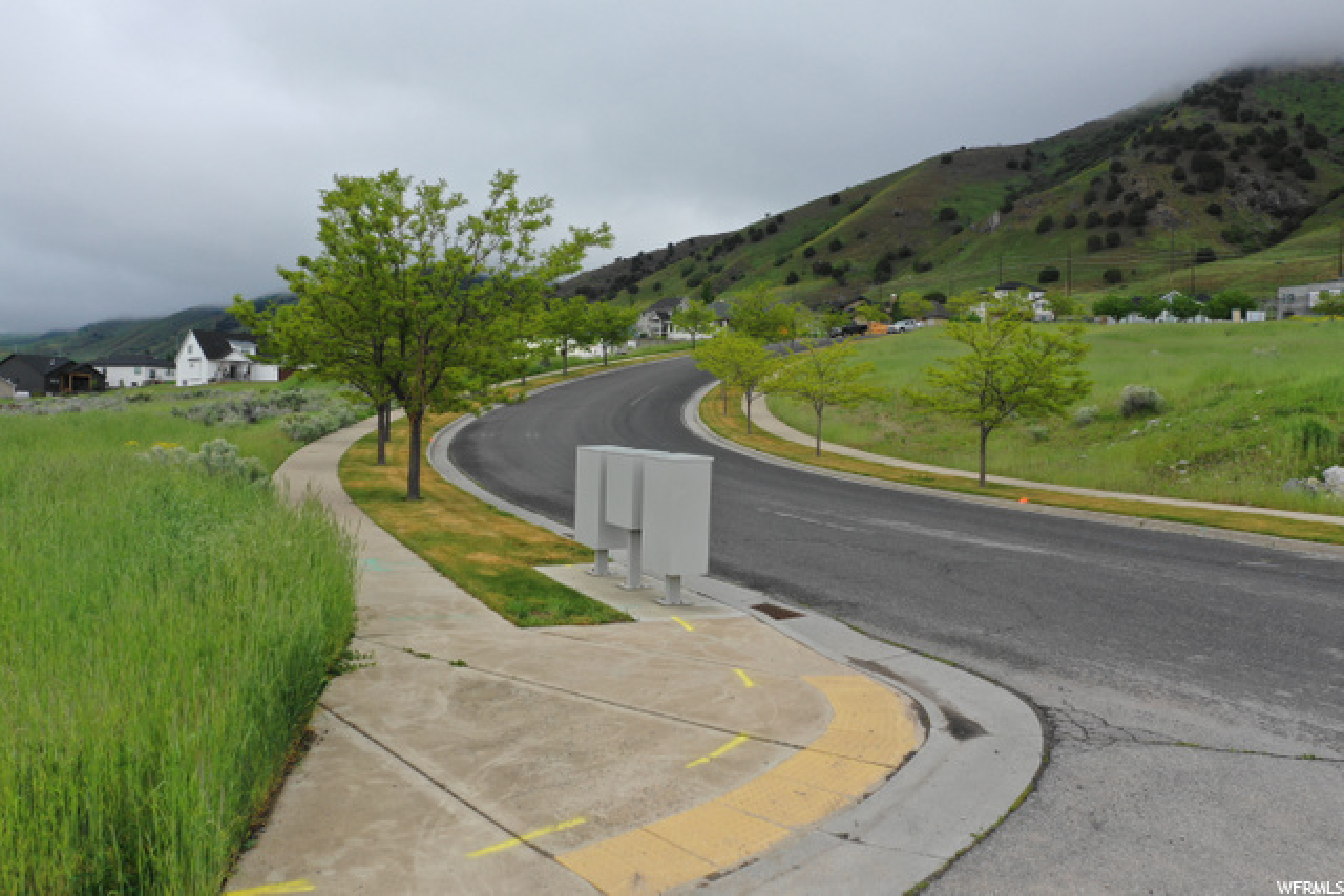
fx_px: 1046
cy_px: 448
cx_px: 672
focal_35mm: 28
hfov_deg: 65.5
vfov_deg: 46.4
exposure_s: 1/200
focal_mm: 10.26
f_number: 4.5
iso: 100
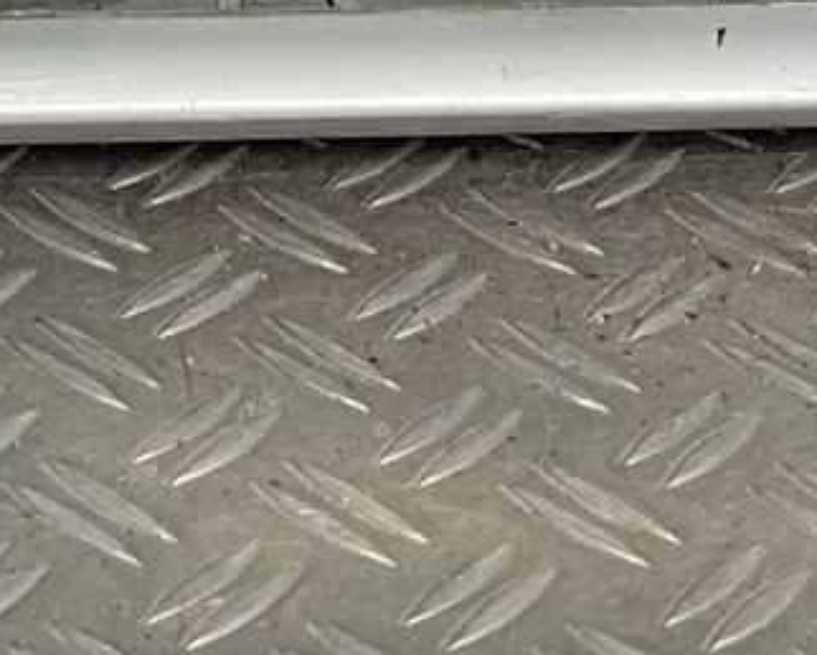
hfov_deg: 10.8
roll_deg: -1.9
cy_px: -1137
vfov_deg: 7.8
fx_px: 4282
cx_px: -25
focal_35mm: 177
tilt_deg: -18.2
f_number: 1.8
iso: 16
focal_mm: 3
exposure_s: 1/142
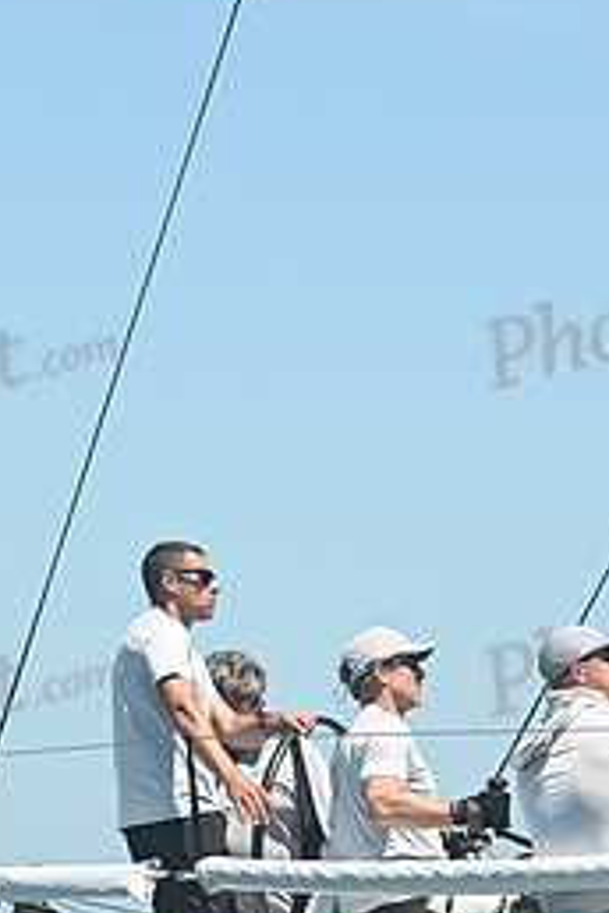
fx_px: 9413
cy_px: 860
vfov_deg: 5.5
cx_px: 303
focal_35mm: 371
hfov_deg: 3.7
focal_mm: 165
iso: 320
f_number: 6.3
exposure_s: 1/1000
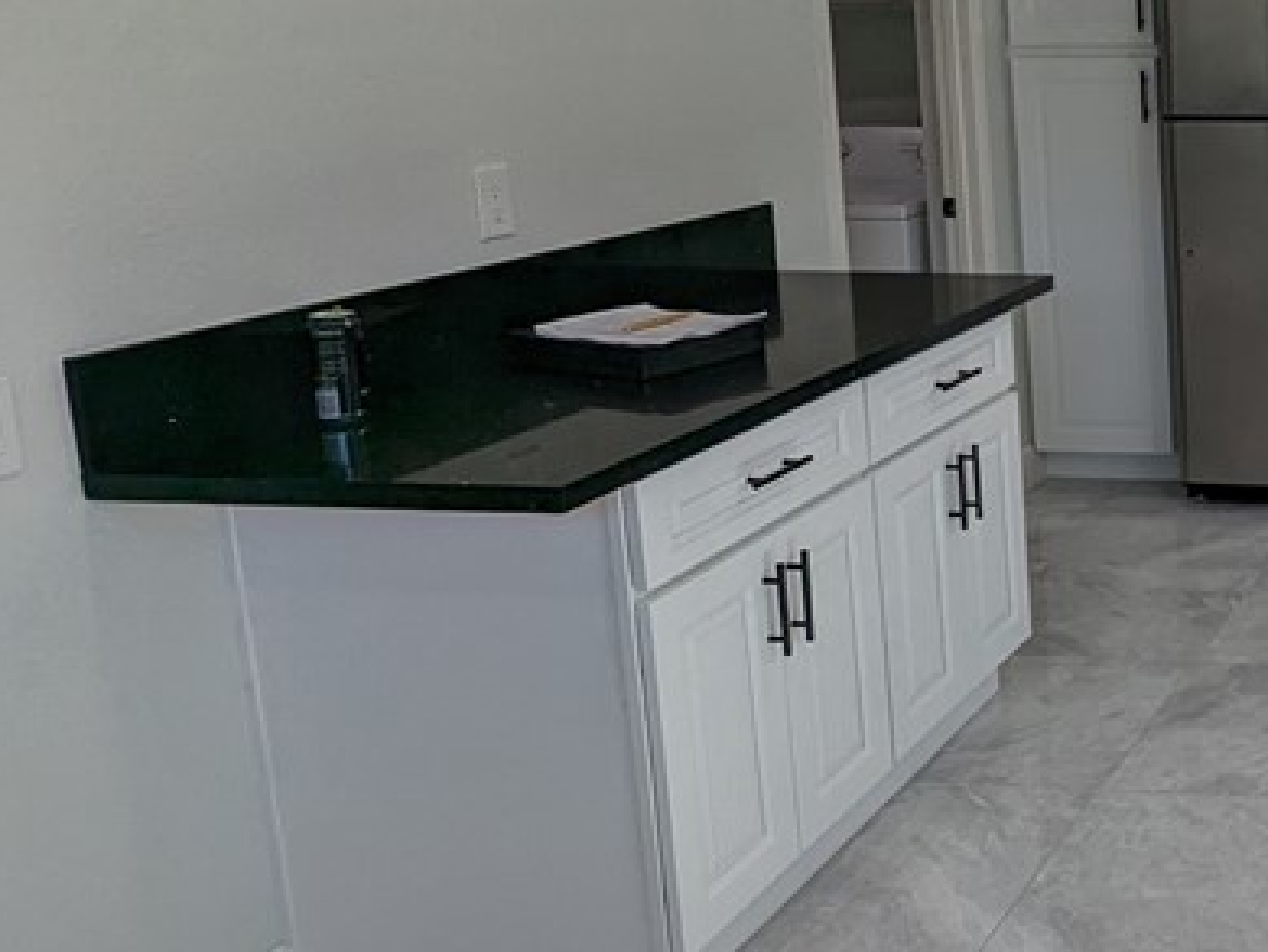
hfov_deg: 35.0
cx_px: 1541
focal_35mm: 42
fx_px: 1539
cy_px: 279
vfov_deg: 33.9
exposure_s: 1/366
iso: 69
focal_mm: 2.35
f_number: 2.2
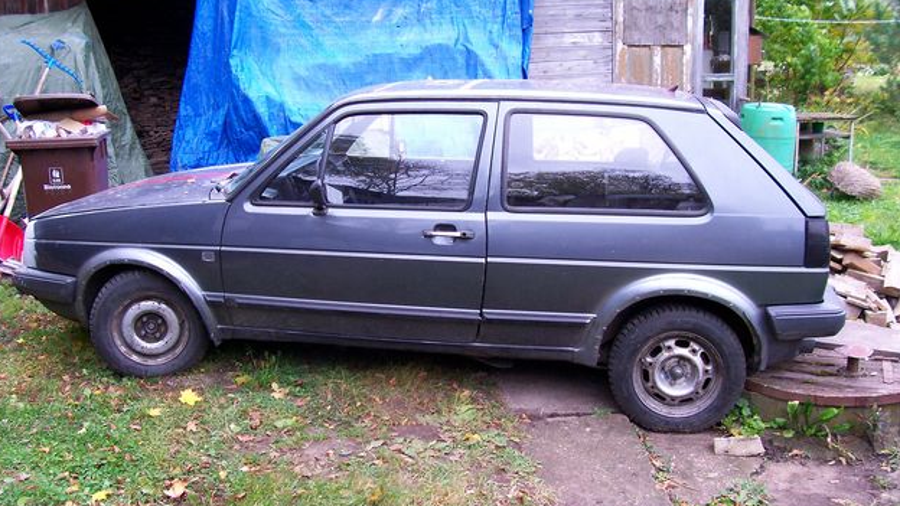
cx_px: 441
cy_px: 264
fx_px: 907
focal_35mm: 38
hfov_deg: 52.8
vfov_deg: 31.2
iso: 98
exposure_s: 1/32
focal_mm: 5.6
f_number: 2.7
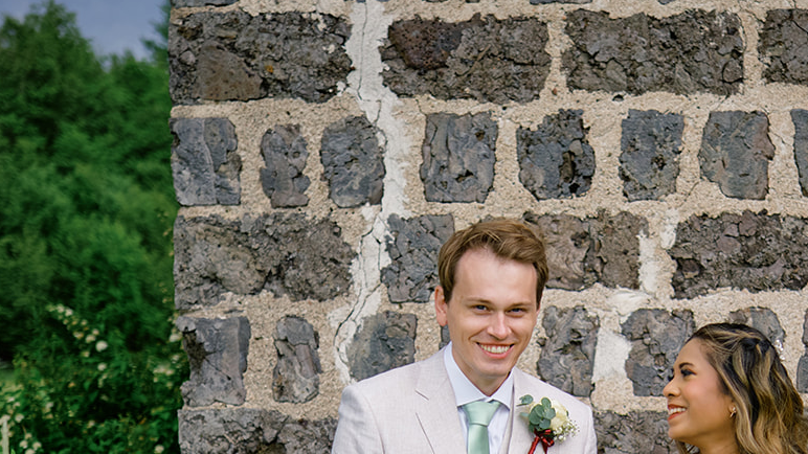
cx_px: 589
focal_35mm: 76
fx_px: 1628
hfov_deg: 27.5
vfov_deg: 15.6
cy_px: 451
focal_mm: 23
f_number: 1.4
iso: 200
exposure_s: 1/4000
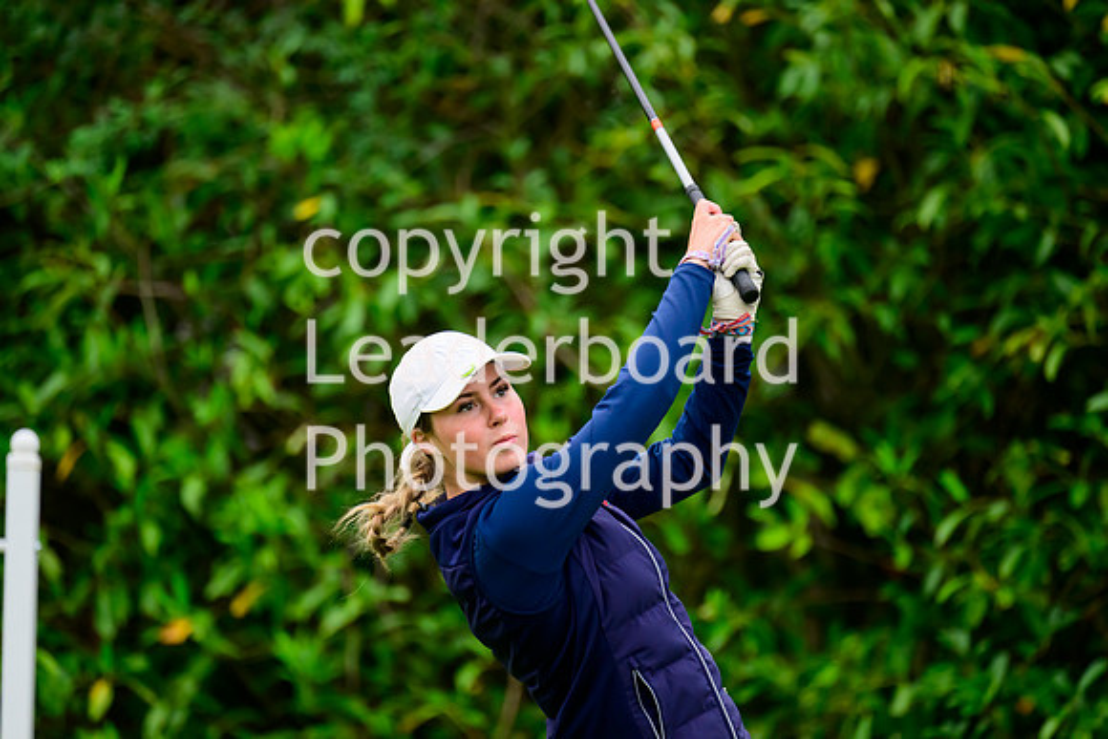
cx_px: 554
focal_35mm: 400
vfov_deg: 3.4
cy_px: 370
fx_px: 12313
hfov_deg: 5.2
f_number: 5.6
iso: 2500
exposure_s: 1/1250
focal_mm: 400
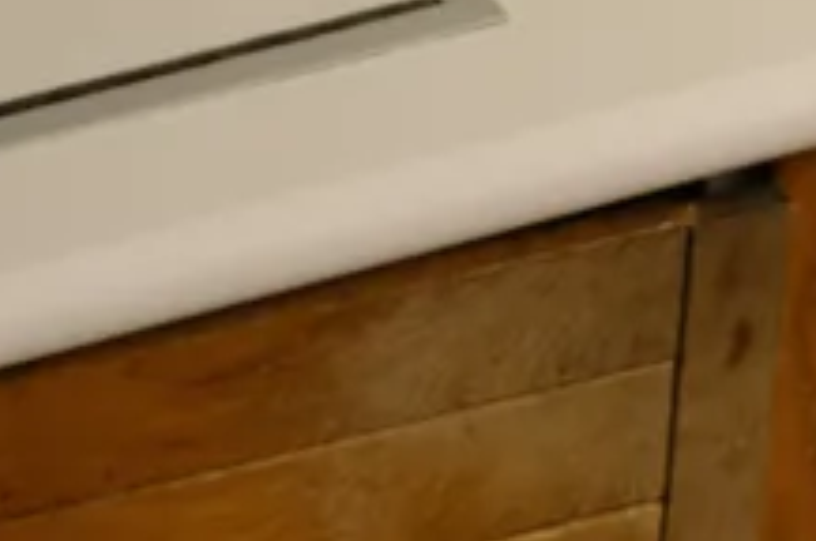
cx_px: 508
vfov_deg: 6.0
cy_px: 1600
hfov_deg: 9.7
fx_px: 4798
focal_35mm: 212
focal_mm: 51
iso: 400
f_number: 8
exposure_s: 1/3
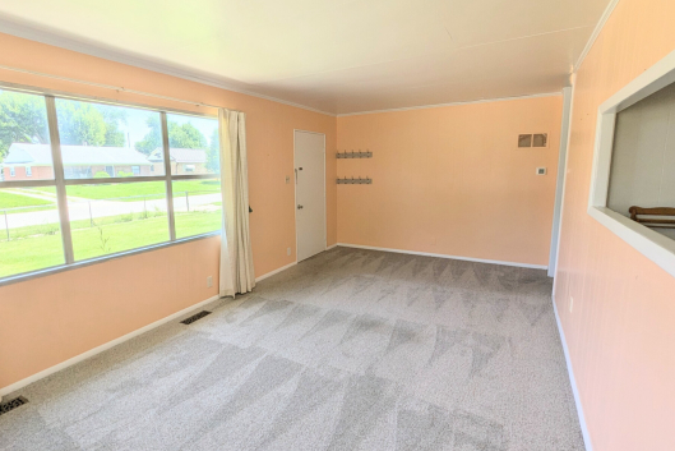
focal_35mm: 17
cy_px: 222
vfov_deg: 70.5
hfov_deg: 93.1
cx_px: 314
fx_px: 319
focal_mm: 1.95
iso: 46
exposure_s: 1/553
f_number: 2.2
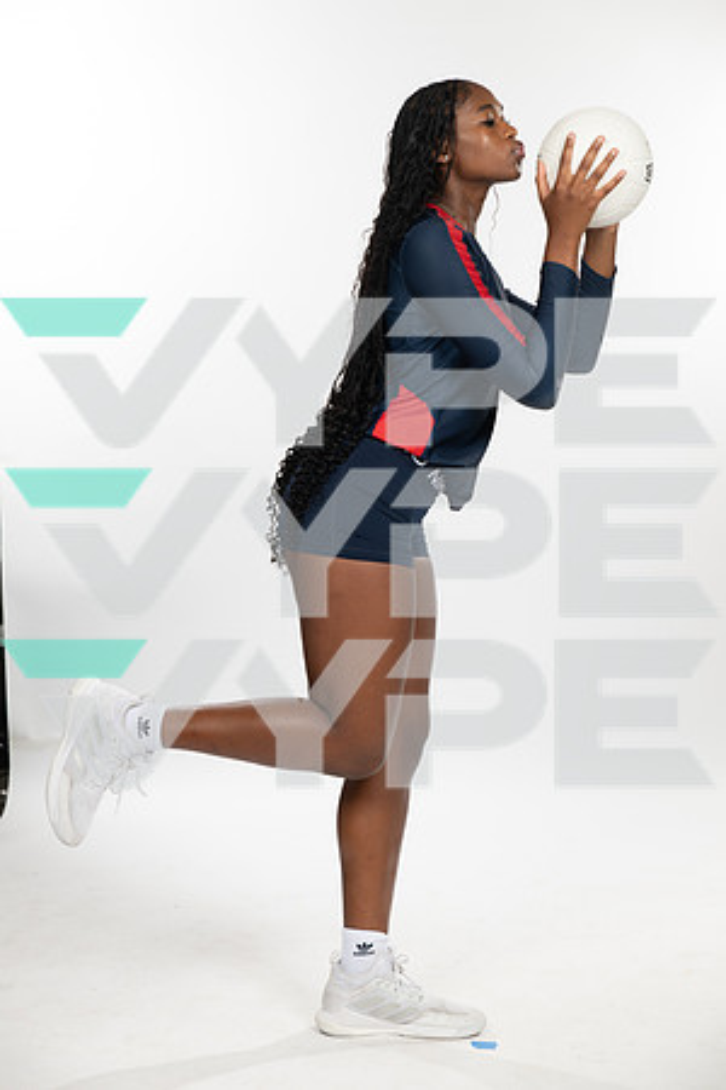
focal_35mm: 68
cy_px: 545
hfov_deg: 20.0
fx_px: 2057
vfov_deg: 29.7
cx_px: 363
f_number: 5.6
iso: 200
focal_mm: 68
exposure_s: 1/250
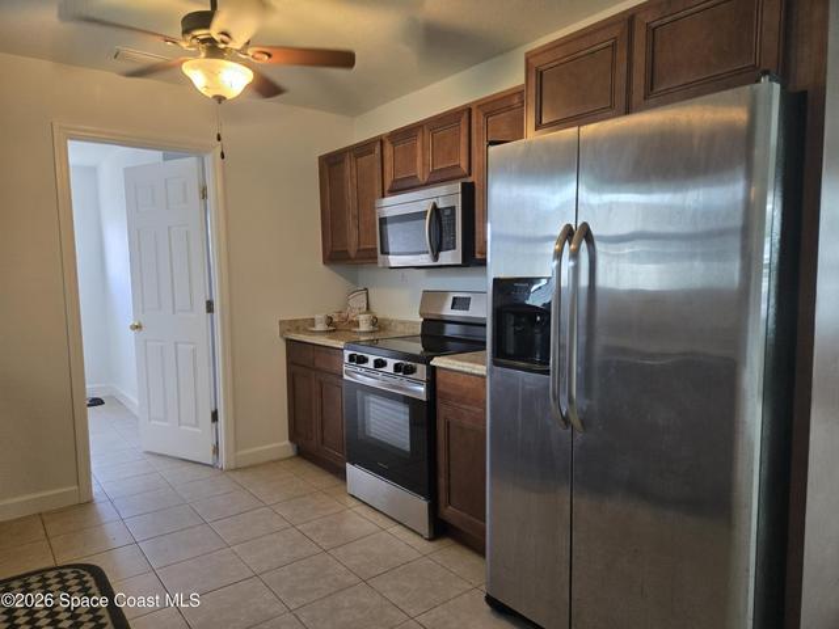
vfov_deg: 58.9
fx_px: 557
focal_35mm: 23
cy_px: 314
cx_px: 420
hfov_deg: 73.9
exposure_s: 1/120
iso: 250
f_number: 1.8
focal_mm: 5.4
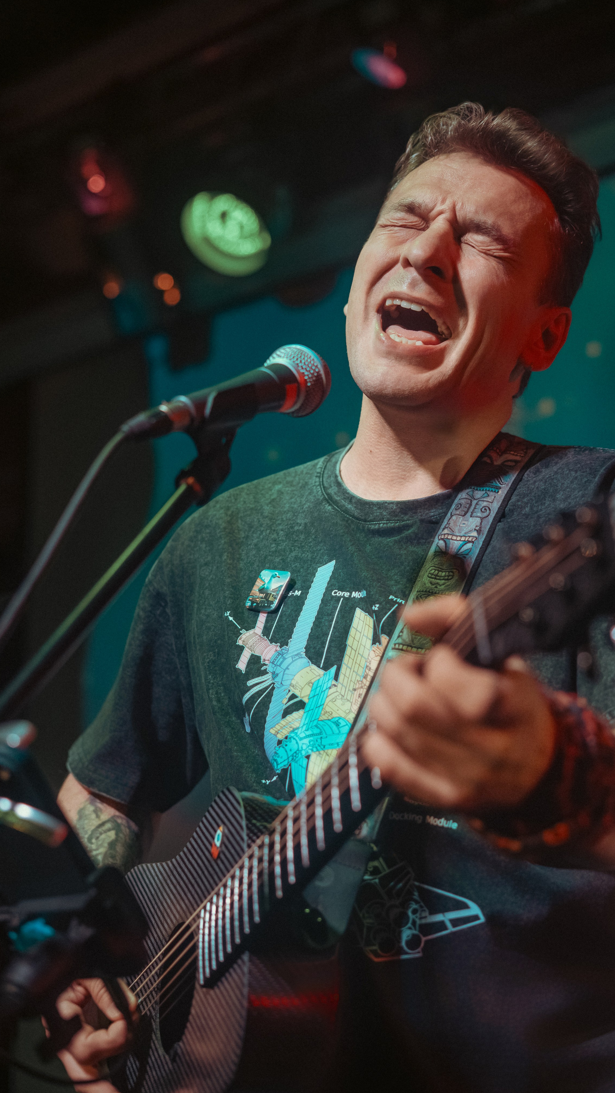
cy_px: 541
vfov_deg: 39.2
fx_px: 1536
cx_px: 357
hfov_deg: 22.6
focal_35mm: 53
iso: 400
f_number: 2.5
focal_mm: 50
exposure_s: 1/200
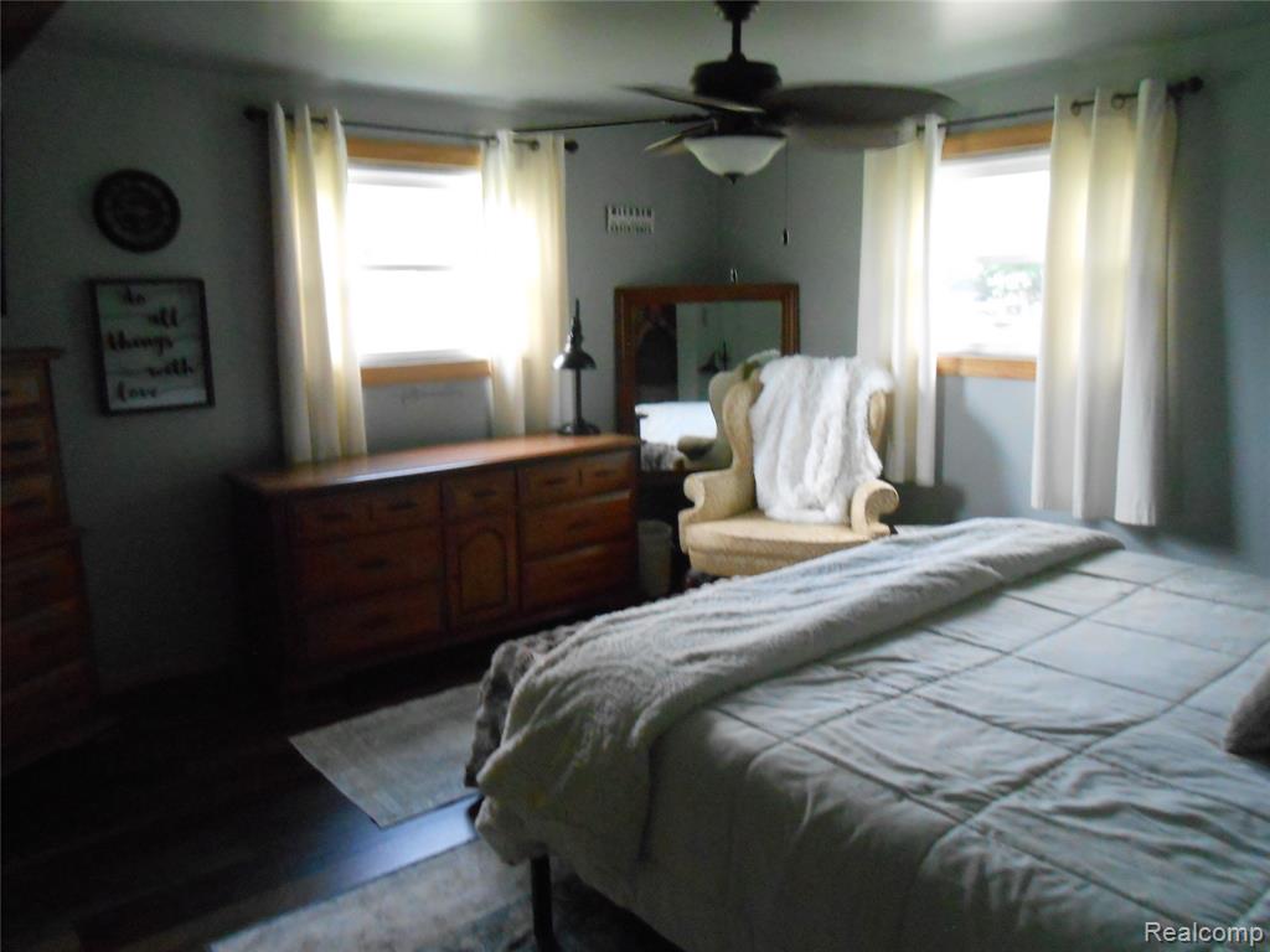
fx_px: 954
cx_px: 635
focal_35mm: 26
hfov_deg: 67.3
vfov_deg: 53.1
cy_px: 476
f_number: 3.5
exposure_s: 1/60
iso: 800
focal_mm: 4.6
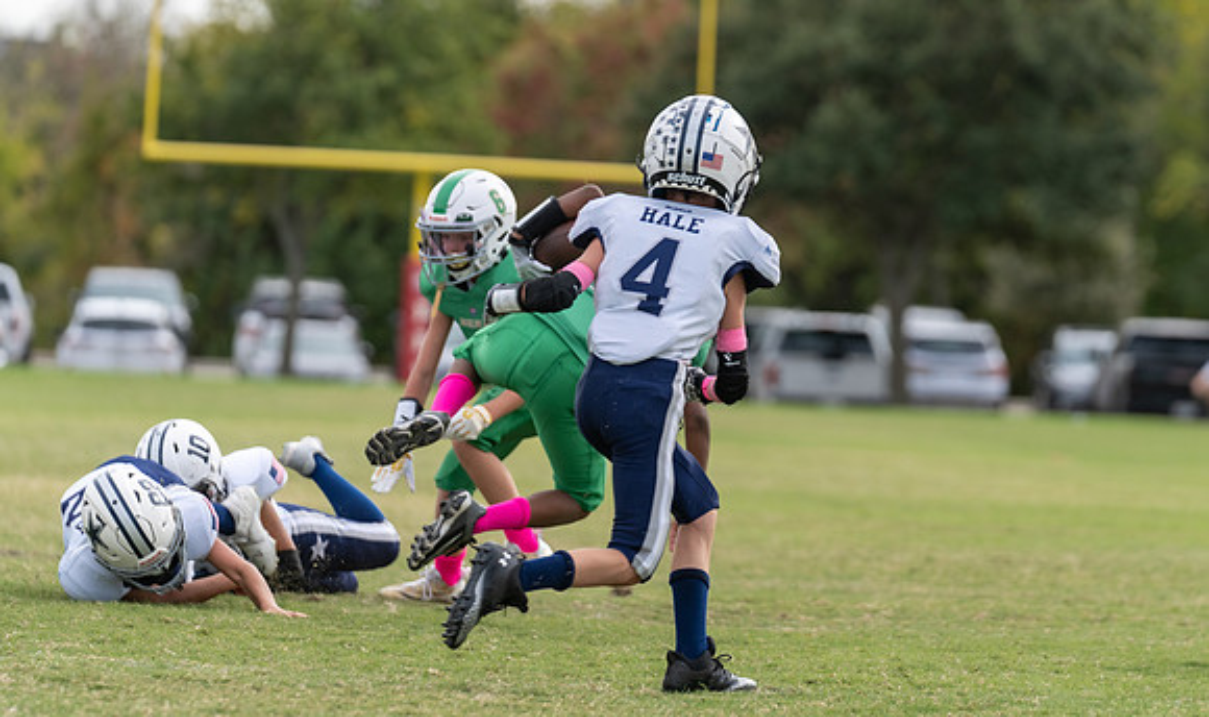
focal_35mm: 260
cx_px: 683
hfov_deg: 8.2
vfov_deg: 4.9
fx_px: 8457
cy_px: 284
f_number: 3.5
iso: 200
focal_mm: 198
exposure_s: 1/1250
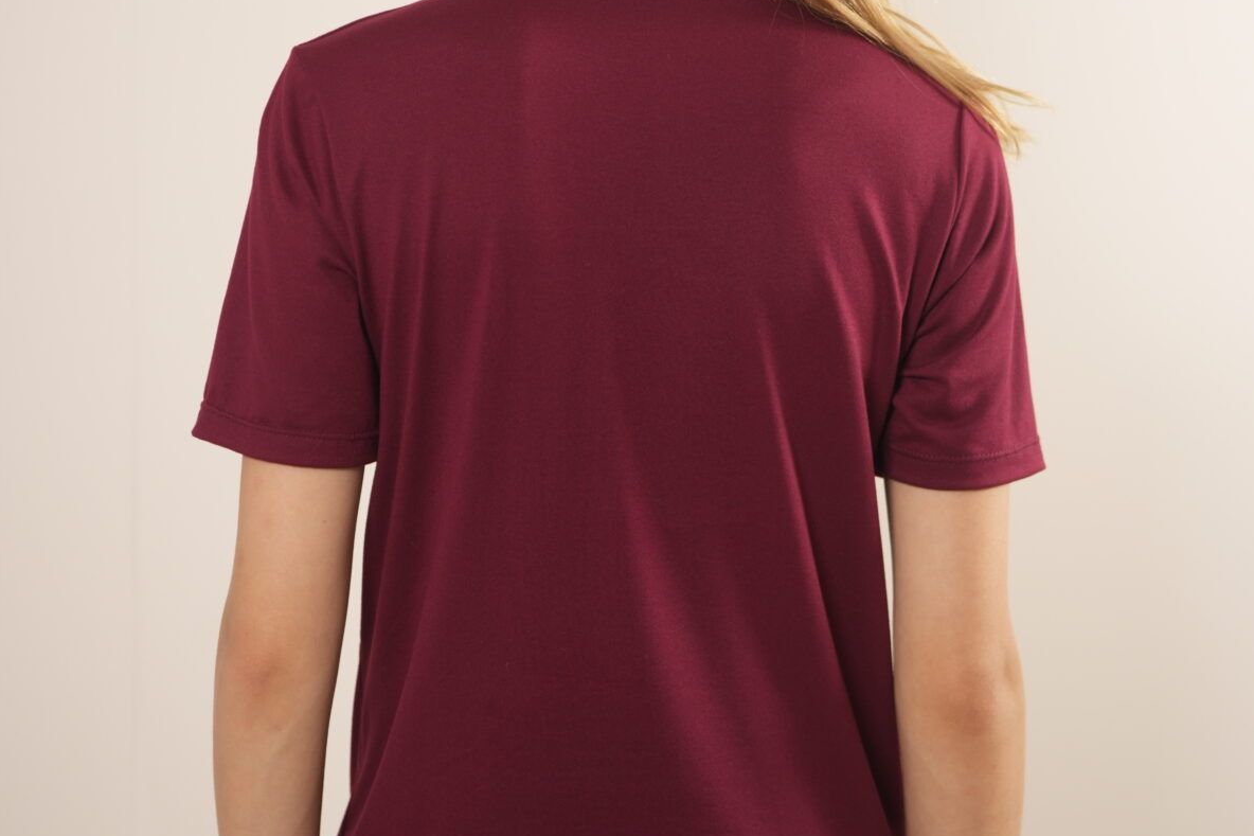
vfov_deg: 17.9
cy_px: 228
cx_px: 633
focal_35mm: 76
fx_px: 2647
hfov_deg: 26.7
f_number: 3.2
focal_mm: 50
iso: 640
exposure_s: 1/100
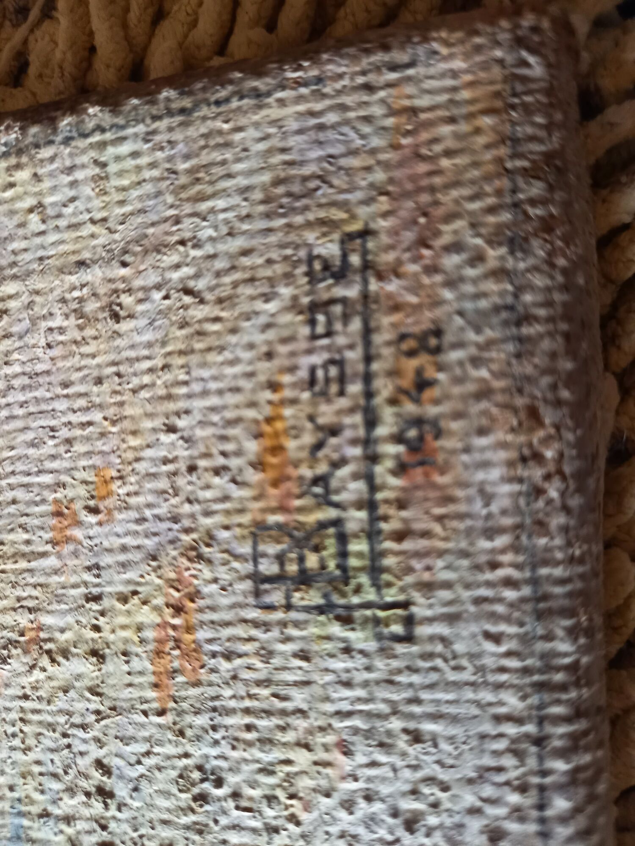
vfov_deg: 69.4
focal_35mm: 25
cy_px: 423
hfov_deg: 54.9
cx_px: 318
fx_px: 611
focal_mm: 4.65
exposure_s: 1/50
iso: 320
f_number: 1.8
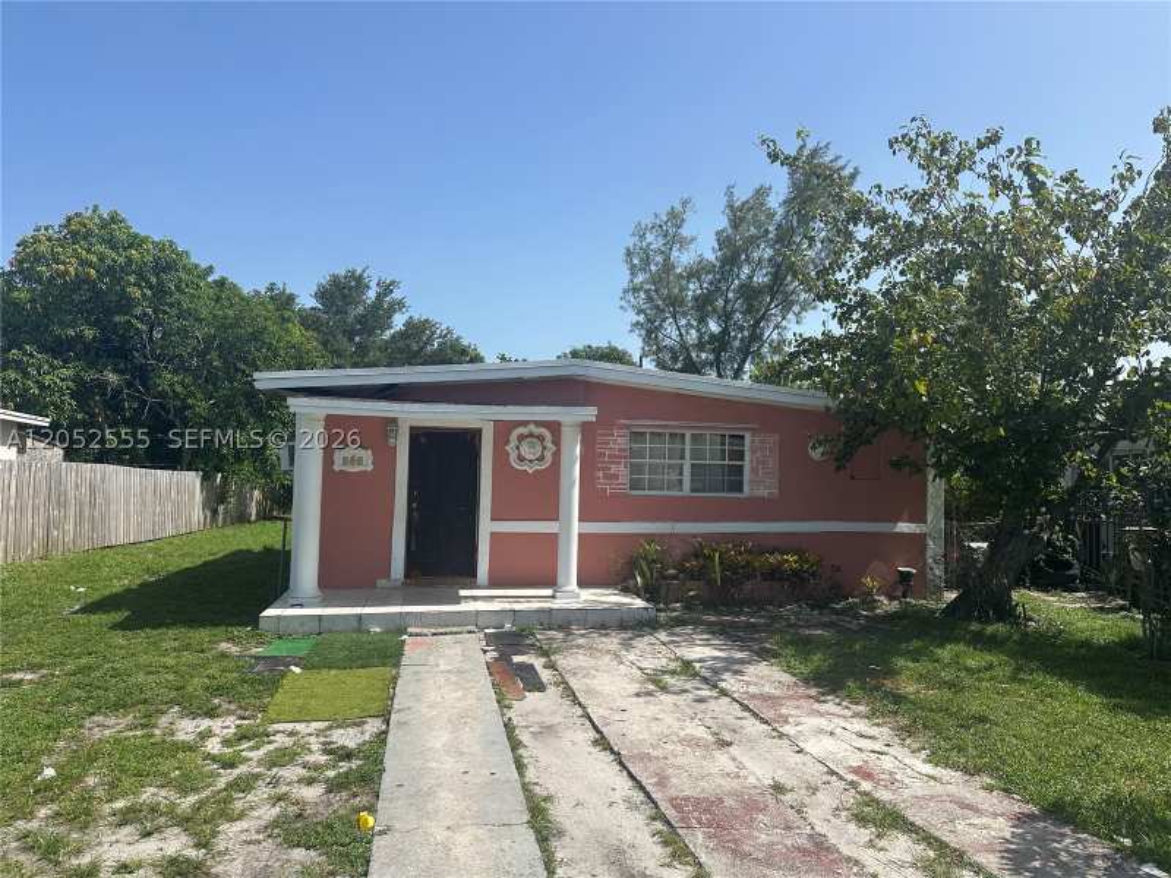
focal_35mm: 24
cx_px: 586
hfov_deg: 71.6
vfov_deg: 56.8
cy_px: 439
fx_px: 812
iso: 80
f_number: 1.78
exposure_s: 1/5000
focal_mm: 6.86
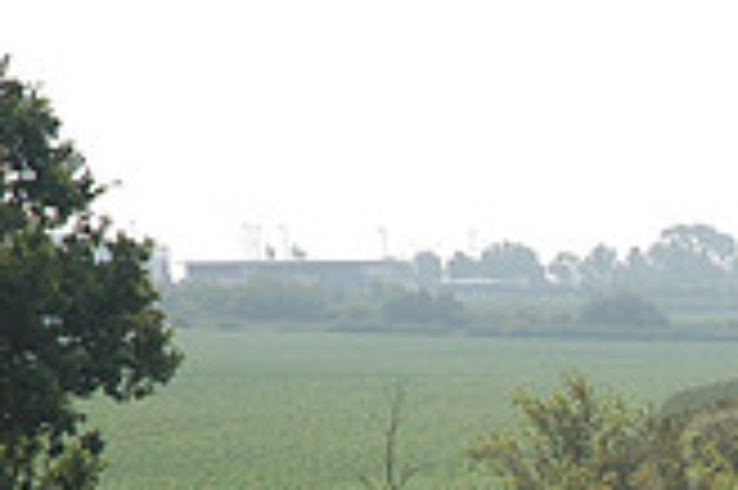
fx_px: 5652
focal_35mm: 276
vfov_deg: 4.9
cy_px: 706
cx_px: 1300
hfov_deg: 7.3
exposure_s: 1/1000
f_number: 4.5
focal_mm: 52
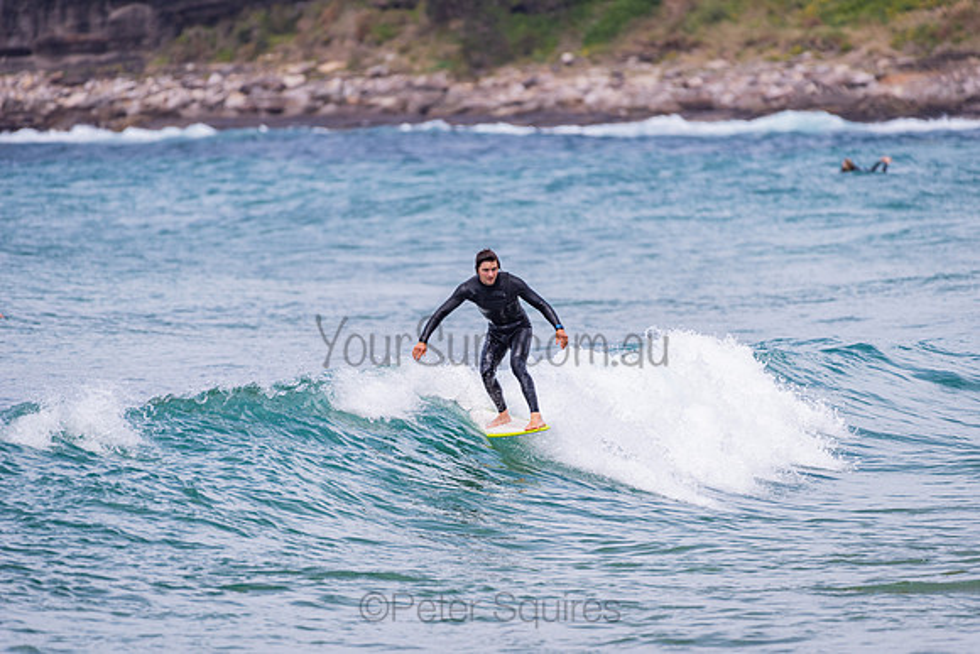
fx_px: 13614
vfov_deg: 2.8
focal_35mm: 500
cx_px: 490
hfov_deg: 4.1
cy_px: 327
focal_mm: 500
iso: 140
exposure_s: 1/320
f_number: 5.6
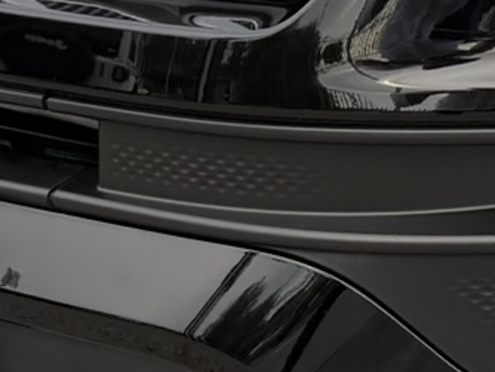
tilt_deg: -6.4
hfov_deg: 13.0
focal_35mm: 147
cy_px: -240
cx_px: 612
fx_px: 2104
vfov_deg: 9.7
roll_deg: -4.3
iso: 80
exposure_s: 1/1075
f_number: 1.78
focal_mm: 6.76
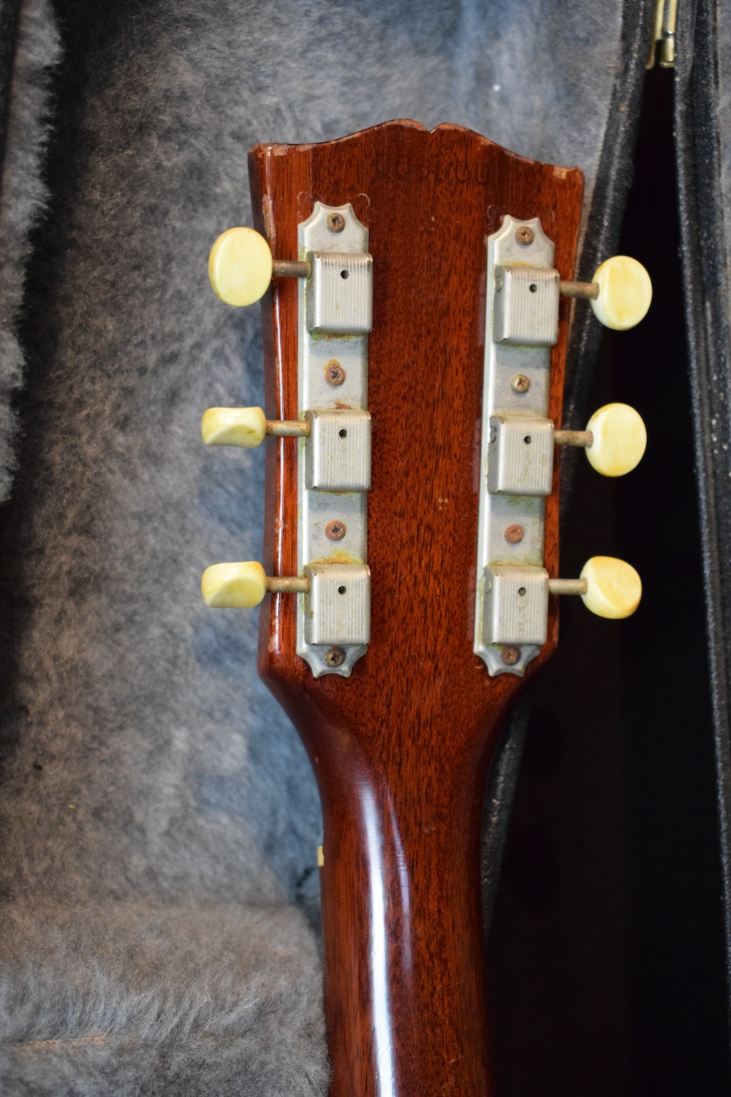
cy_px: 548
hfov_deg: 23.8
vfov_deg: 35.1
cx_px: 366
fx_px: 1736
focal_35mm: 57
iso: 4000
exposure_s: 1/60
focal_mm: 38
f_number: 4.8
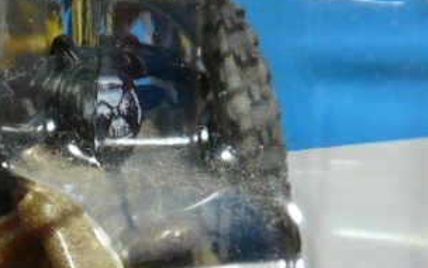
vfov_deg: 4.6
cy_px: 296
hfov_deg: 7.4
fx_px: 3289
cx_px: 32
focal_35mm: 282
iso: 125
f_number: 3.6
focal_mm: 14
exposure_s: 1/50
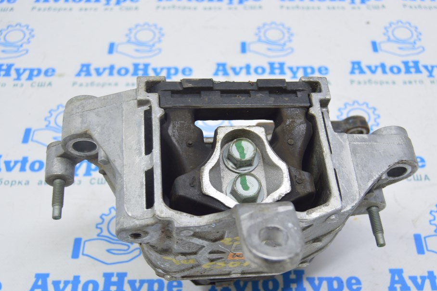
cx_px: 243
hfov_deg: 44.5
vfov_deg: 30.4
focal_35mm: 44
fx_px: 534
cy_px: 160
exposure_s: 1/20
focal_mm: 26
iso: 400
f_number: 5.6
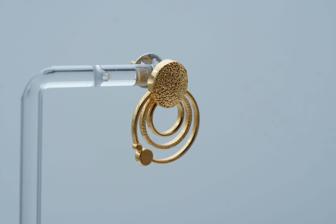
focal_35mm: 135
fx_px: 1260
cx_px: 168
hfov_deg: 15.2
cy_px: 112
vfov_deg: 10.2
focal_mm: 90
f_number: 5.6
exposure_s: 1/80
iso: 160
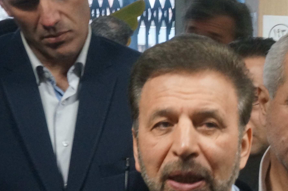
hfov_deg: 14.6
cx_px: 345
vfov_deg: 9.8
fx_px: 1090
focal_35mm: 136
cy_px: 248
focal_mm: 33
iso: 3200
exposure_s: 1/8
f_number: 18
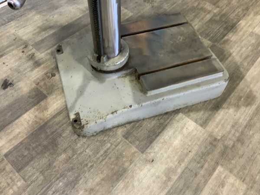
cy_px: 98
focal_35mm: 29
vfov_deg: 48.2
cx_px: 130
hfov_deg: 61.7
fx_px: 218
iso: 200
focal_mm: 3
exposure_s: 1/60
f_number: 1.8
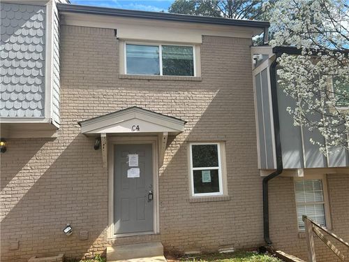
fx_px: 262
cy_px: 131
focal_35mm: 26
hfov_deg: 67.3
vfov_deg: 53.1
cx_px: 174
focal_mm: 5.7
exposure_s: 1/2008
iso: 50
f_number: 1.5
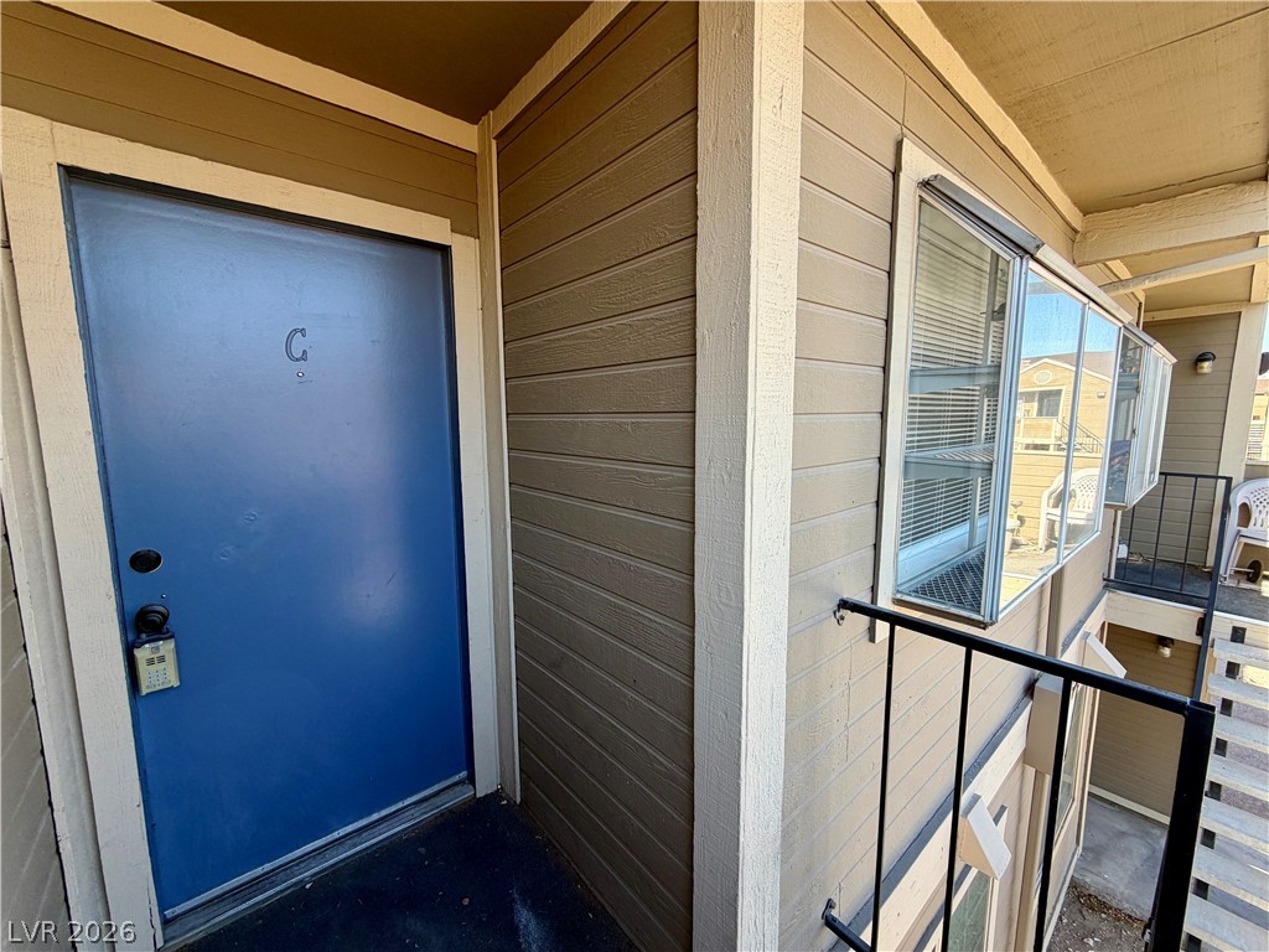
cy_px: 476
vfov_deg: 85.7
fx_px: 513
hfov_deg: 102.1
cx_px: 634
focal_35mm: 14
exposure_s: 1/121
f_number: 2.2
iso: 40
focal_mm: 2.22
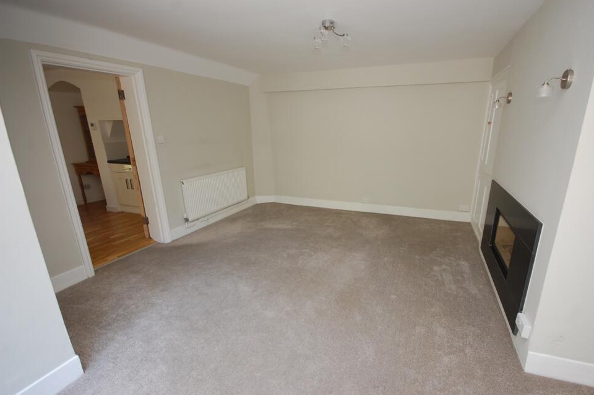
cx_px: 315
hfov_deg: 96.7
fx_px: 264
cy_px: 203
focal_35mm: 16
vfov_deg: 73.6
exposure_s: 1/60
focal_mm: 10
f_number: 4
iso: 400
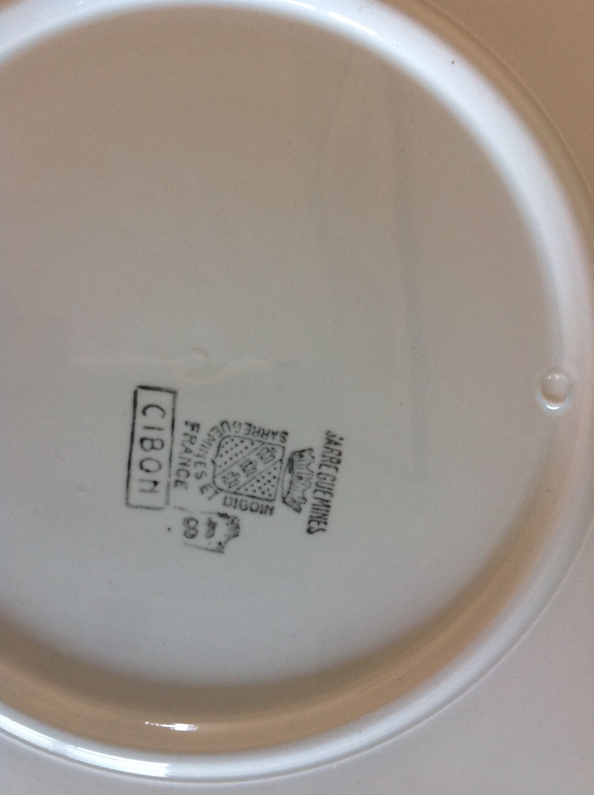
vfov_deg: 52.7
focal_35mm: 35
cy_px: 398
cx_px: 297
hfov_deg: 40.6
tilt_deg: -89.7
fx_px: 803
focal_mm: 4.28
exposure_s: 1/15
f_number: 2.4
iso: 100
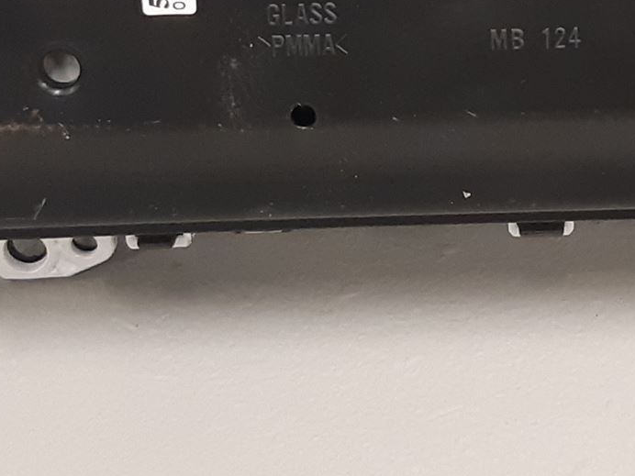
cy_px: -50
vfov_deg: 18.4
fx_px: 1412
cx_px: 551
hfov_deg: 24.7
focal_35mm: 77
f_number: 1.7
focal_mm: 3.93
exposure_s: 1/50
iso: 200
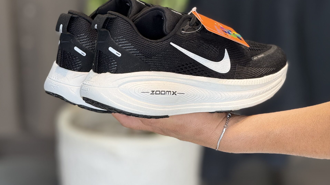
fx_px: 1531
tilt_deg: -15.5
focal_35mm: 175
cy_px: 53
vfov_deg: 6.9
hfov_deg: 12.3
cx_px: 166
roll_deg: -0.7
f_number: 2.8
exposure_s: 1/100
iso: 80
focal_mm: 15.66
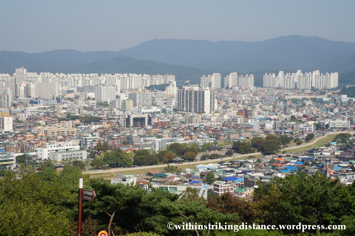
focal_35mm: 62
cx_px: 178
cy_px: 118
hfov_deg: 32.7
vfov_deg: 22.0
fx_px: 606
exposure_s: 1/320
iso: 200
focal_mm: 41
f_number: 13
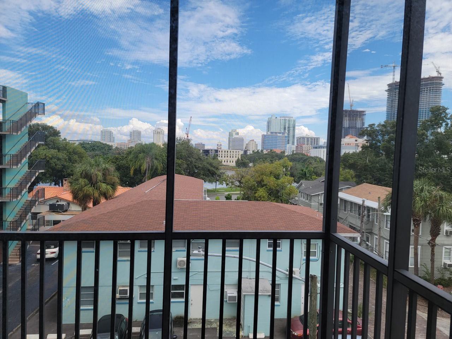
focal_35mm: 24
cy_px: 170
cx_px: 226
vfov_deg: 56.8
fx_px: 313
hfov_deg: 71.6
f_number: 1.8
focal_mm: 6.7
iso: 16
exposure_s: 1/455
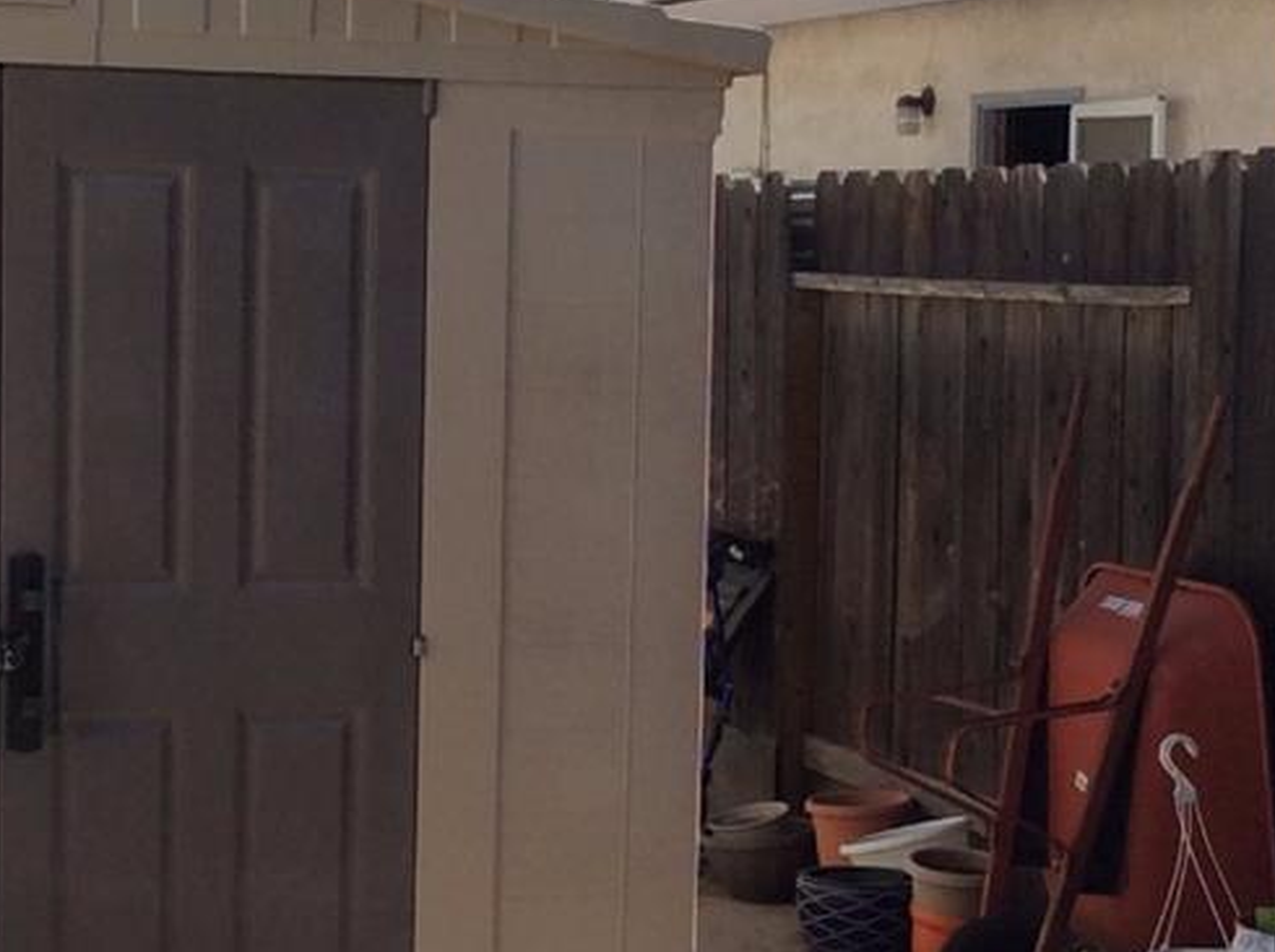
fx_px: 3604
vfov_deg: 15.0
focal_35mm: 98
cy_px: 624
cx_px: 458
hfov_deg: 20.0
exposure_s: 1/1300
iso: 32
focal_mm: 3.3
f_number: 2.4
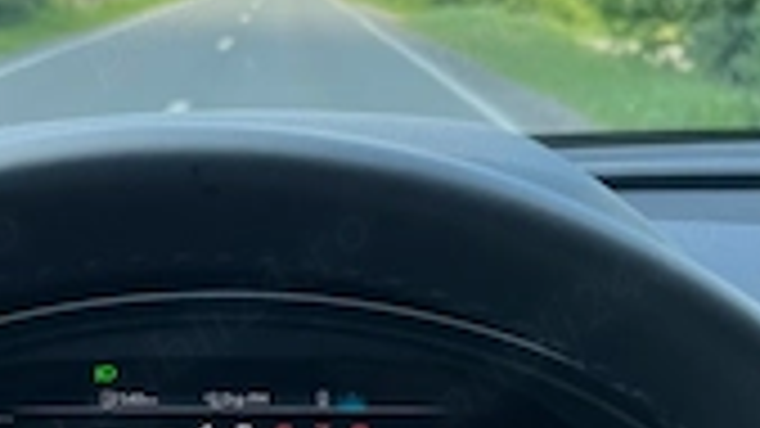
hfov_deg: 31.4
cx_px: 315
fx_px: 1350
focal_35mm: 67
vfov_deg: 17.7
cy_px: 374
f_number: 1.5
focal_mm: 5.7
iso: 50
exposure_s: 1/982
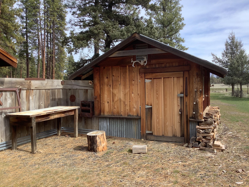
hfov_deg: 58.4
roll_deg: +2.1
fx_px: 223
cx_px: 124
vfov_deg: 45.4
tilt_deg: -2.2
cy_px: 94
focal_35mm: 31
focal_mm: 3.3
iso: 25
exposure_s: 1/405
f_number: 2.4
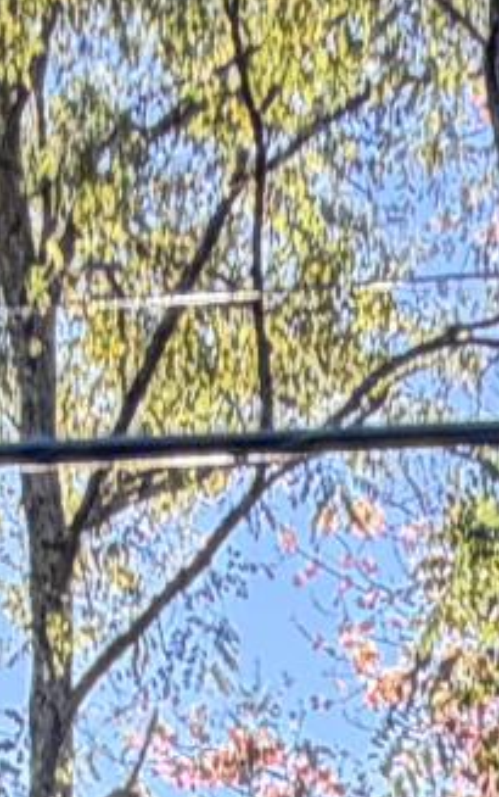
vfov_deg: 9.7
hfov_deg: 9.5
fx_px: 2953
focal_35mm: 136
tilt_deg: +3.6
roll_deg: +0.7
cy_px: 2681
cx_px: 570
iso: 80
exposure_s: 1/121
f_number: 2.2
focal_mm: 2.22
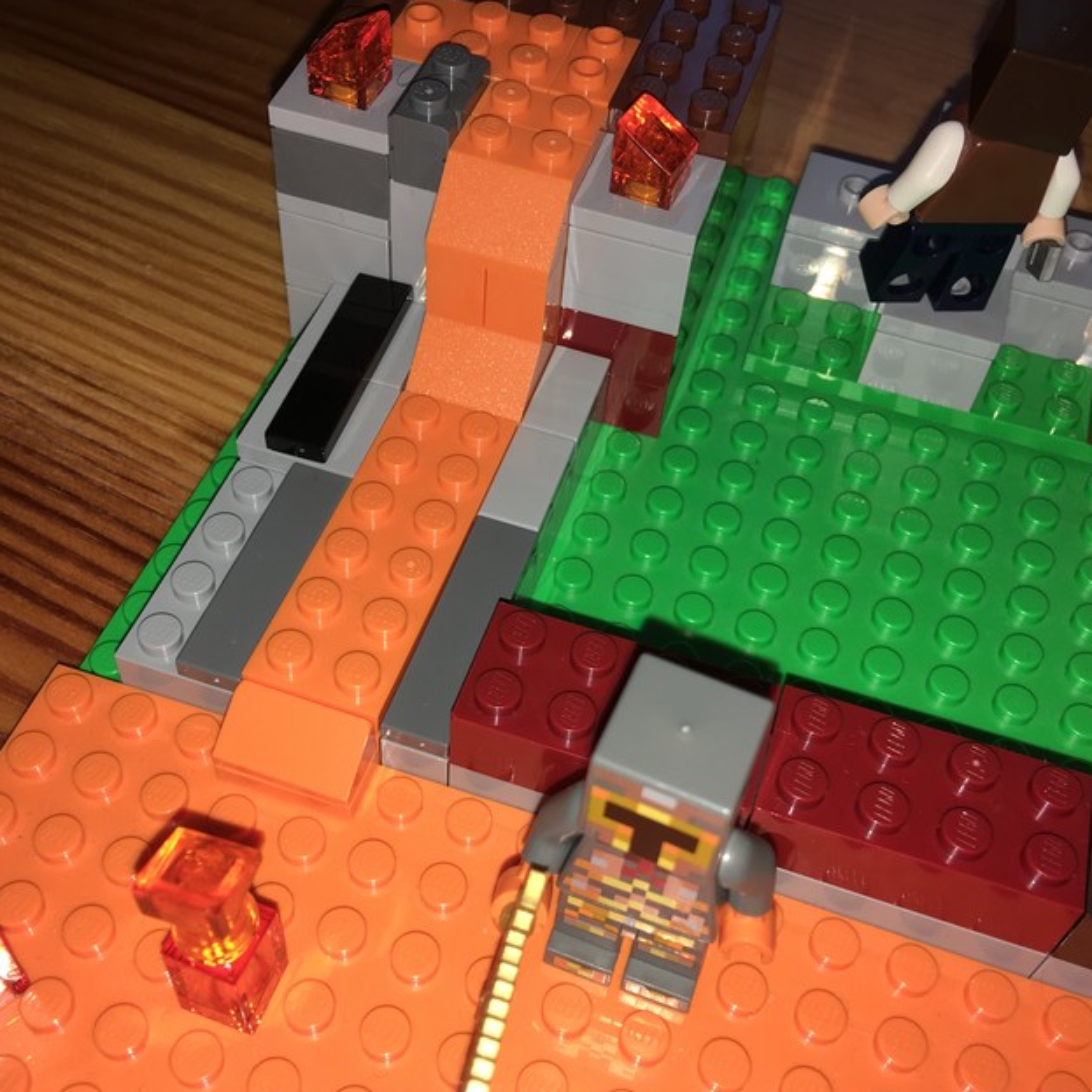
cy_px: 560
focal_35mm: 37
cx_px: 521
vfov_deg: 44.9
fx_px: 1321
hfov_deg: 44.9
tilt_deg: -53.1
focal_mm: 4.15
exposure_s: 1/93
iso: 25
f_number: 2.2
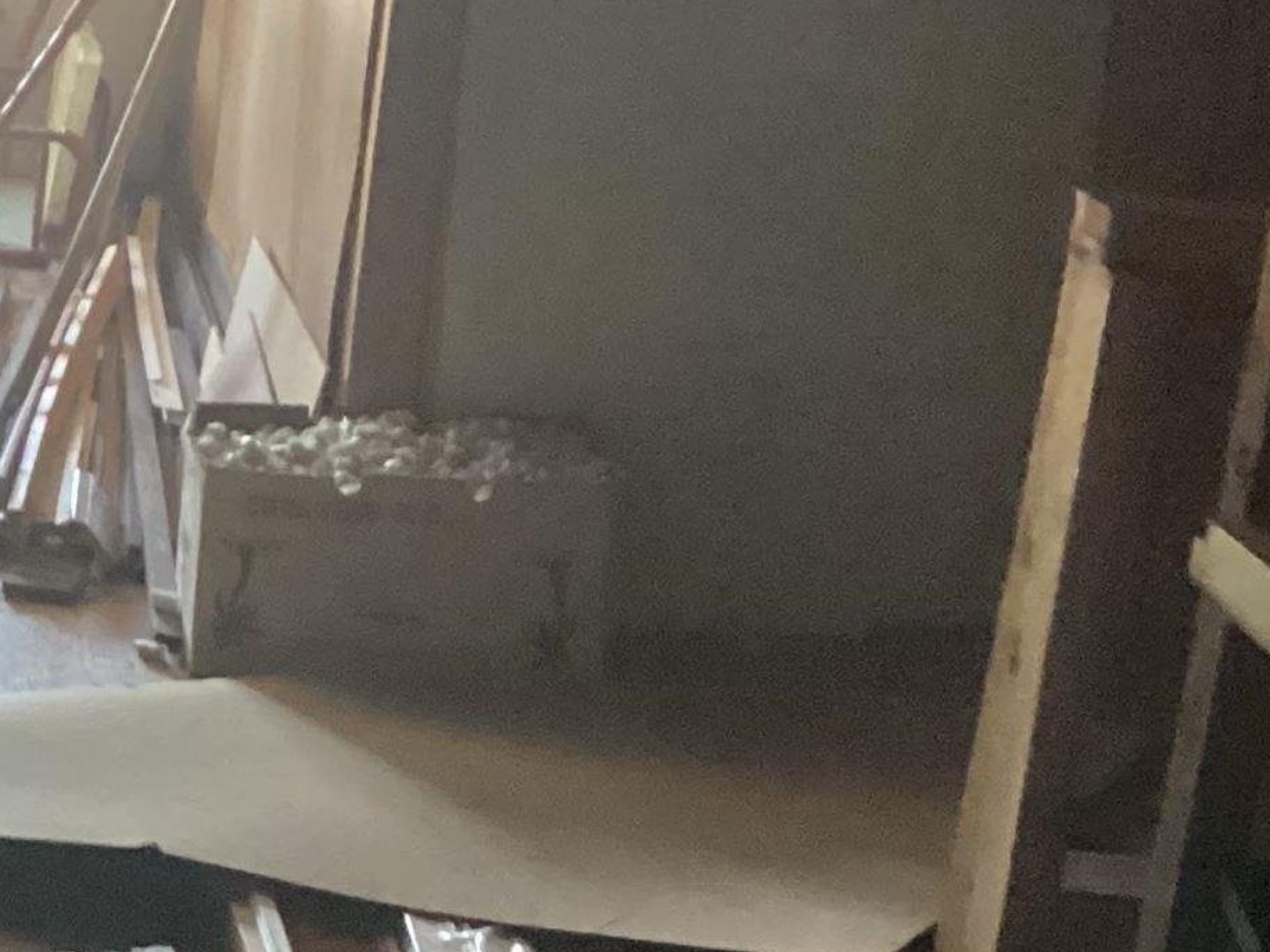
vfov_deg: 14.2
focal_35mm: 104
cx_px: -675
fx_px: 3816
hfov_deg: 17.0
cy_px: 660
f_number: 2.4
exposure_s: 1/30
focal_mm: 3.3
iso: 500
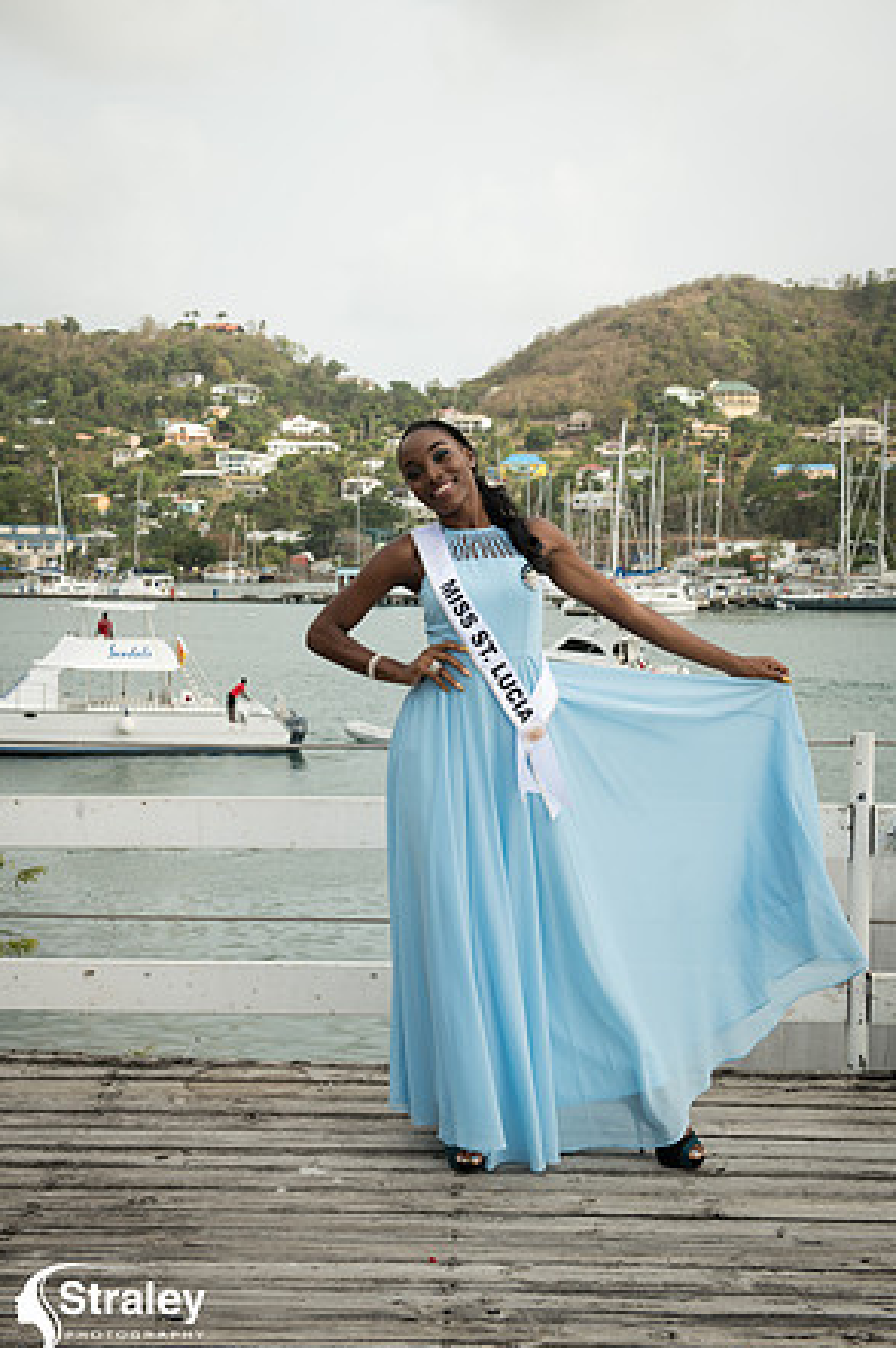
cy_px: 683
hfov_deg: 25.5
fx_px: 1982
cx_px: 451
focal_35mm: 53
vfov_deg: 37.5
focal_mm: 52
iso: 100
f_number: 7.1
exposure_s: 1/160
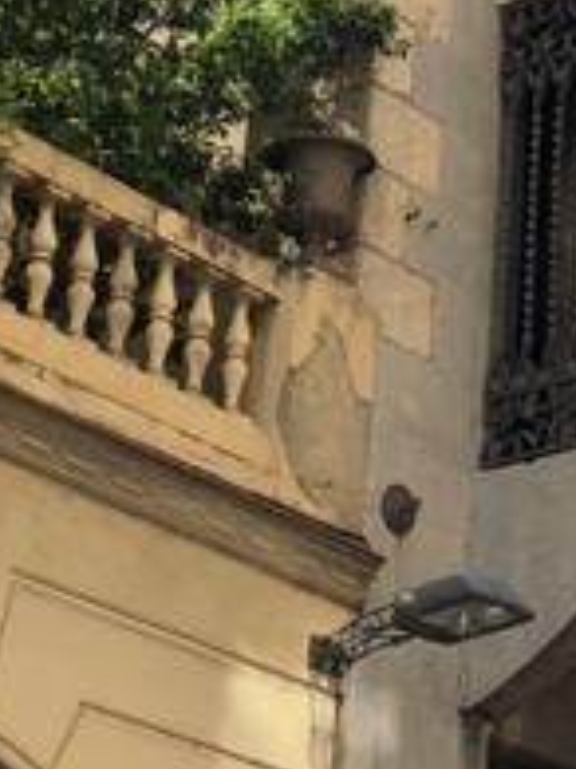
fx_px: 3265
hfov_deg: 9.7
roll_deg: +1.3
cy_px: 43
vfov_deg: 13.3
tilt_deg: +27.3
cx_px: 900
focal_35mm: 147
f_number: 1.8
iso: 20
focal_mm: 4
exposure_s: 1/1230
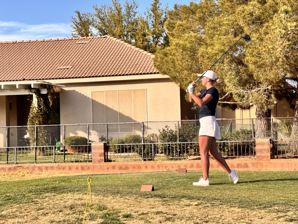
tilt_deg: +0.9
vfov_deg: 18.9
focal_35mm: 78
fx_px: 672
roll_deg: +1.1
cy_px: 111
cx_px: 151
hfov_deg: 25.0
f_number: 2.8
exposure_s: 1/320
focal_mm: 9
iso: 25
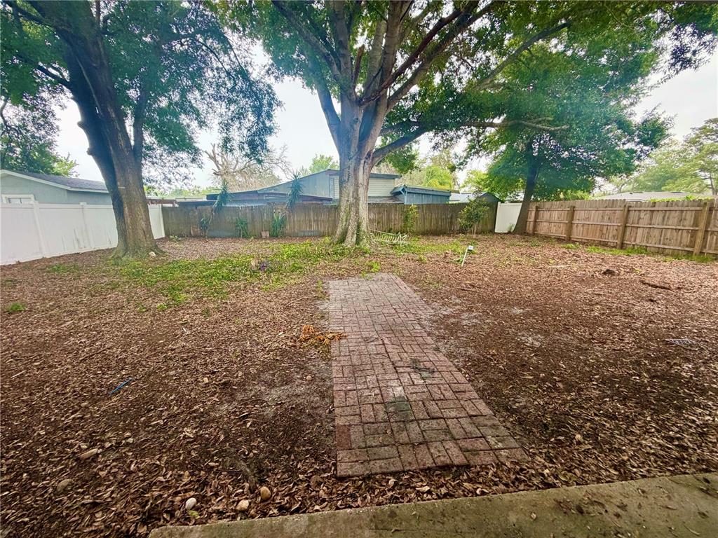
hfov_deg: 102.1
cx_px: 359
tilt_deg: -11.8
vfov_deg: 85.7
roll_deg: +0.4
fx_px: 290
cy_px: 269
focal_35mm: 14
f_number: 2.2
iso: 160
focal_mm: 2.22
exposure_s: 1/121
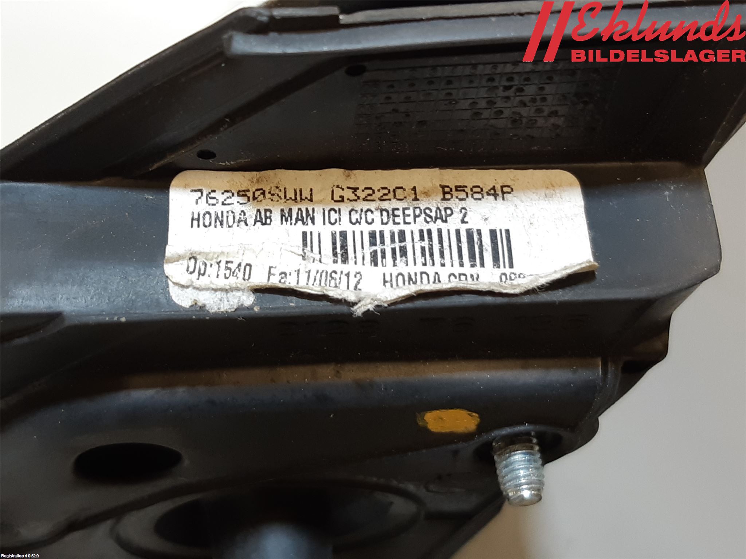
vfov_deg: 53.1
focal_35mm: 26
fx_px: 560
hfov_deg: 67.3
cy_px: 280
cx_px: 373
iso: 64
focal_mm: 3.93
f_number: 1.7
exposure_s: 1/50
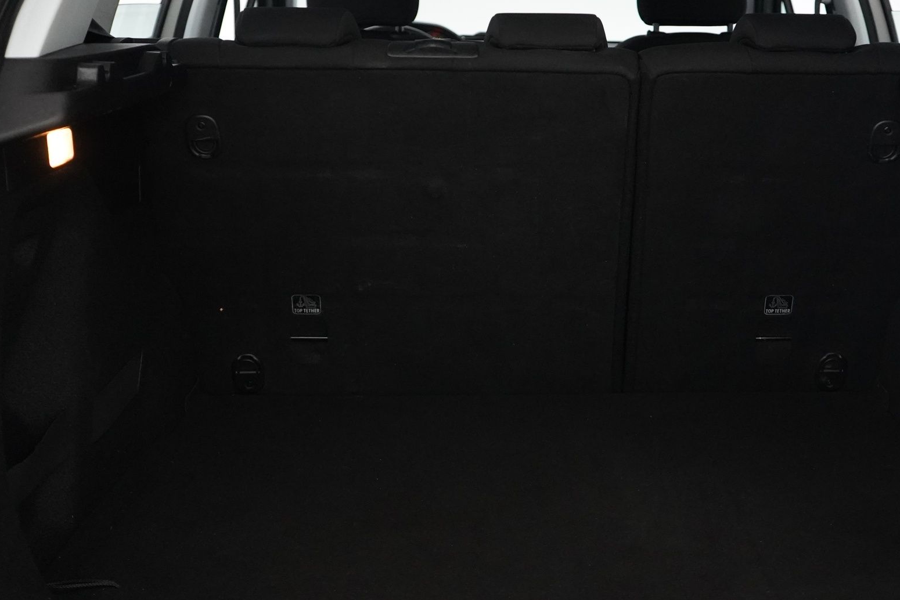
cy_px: 260
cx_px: 552
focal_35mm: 50
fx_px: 1250
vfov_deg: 27.0
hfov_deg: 39.4
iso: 6400
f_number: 3.5
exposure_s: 1/160
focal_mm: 31
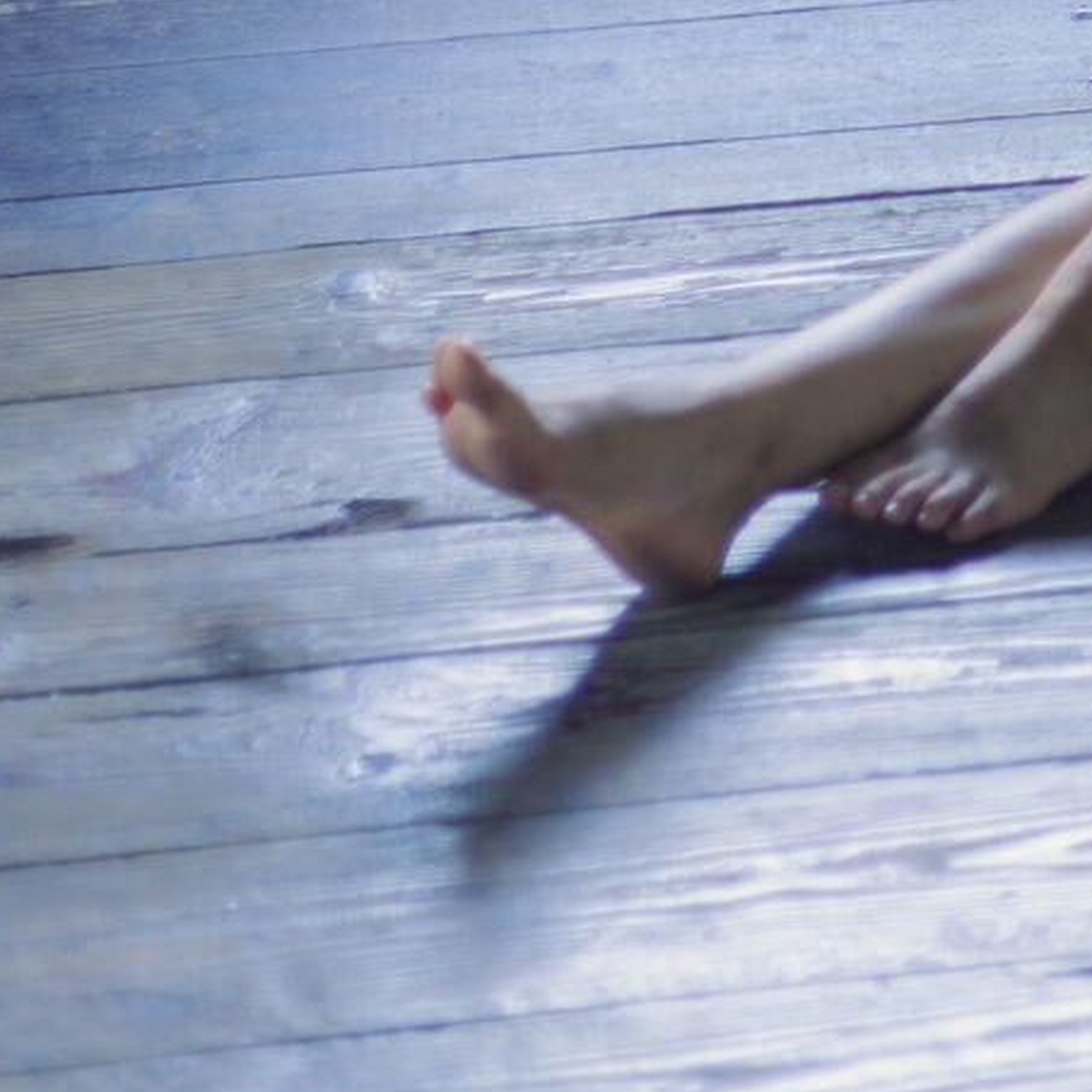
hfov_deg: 10.1
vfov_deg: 9.8
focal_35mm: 169
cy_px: -877
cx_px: 1417
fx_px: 6032
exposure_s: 1/200
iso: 320
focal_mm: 50
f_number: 1.8
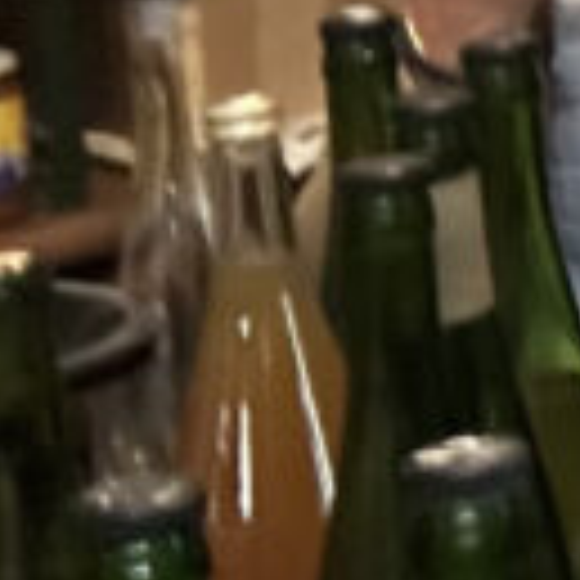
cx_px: 1969
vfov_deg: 10.1
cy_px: -490
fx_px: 3071
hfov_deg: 8.3
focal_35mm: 162
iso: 400
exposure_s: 1/25
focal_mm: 2.69
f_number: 1.9
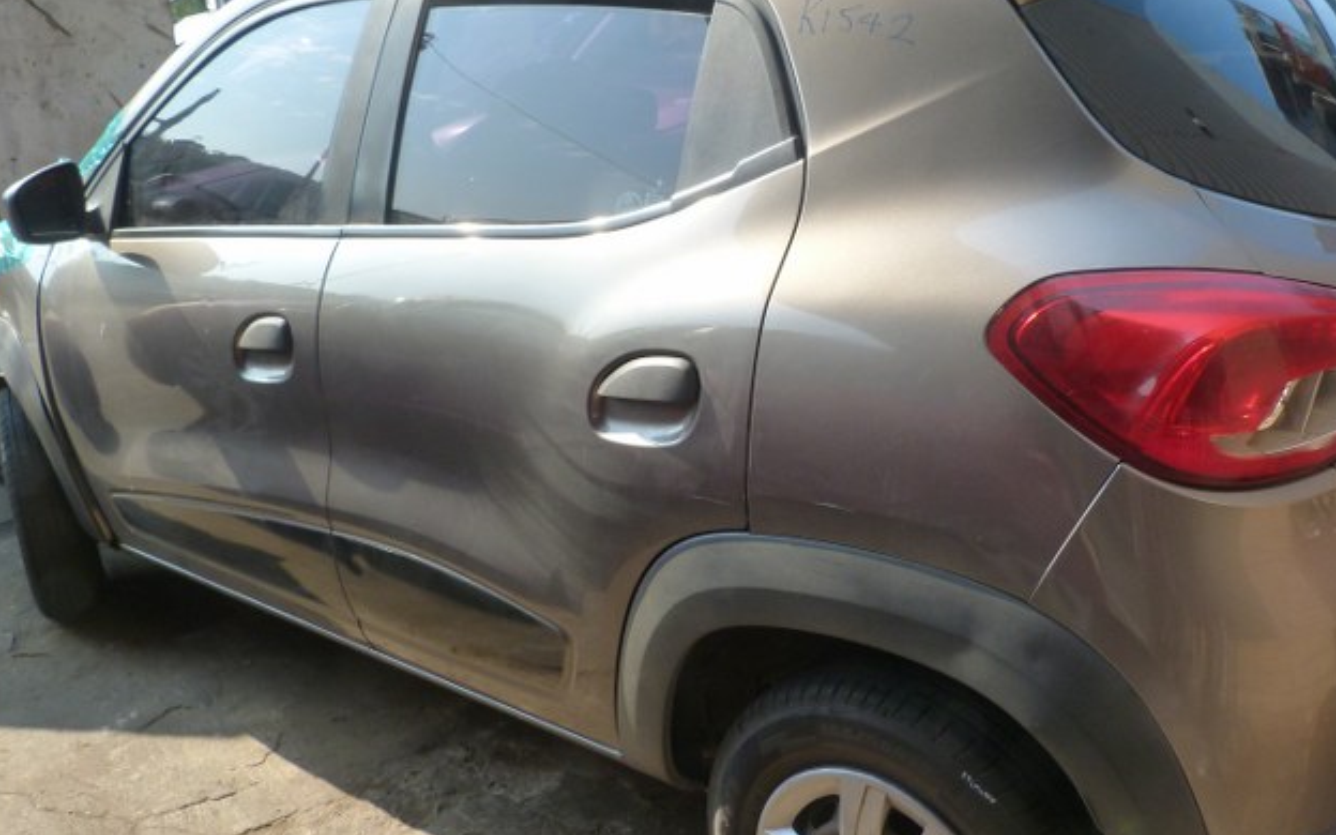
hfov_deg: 56.5
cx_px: 764
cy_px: 390
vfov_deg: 37.3
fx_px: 1238
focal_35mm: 34
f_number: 4
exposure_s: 1/160
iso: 125
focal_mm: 4.5
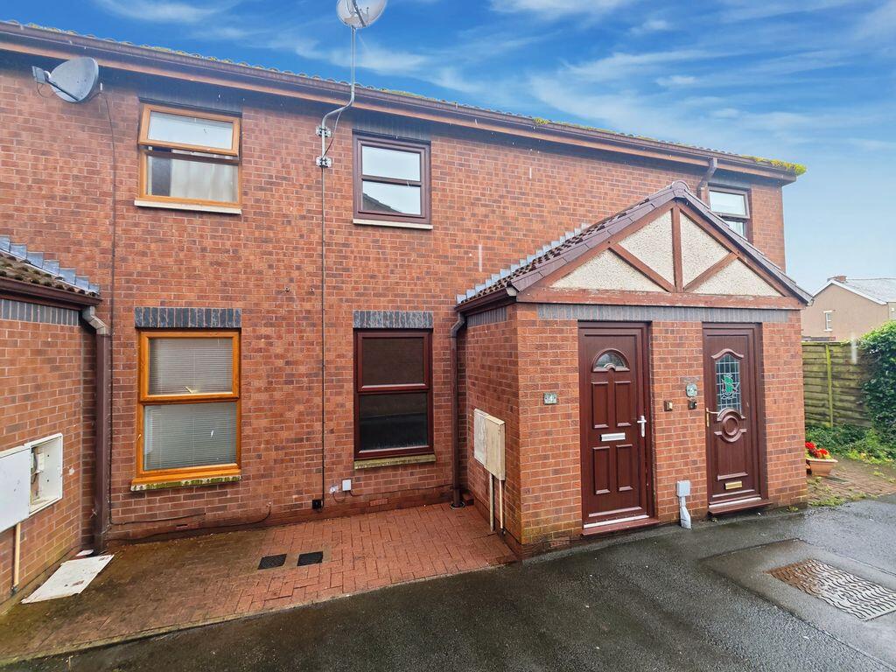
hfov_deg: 110.5
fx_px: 311
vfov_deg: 94.5
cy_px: 336
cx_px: 448
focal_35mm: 12
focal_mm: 2.03
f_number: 1.8
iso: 50
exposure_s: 1/594
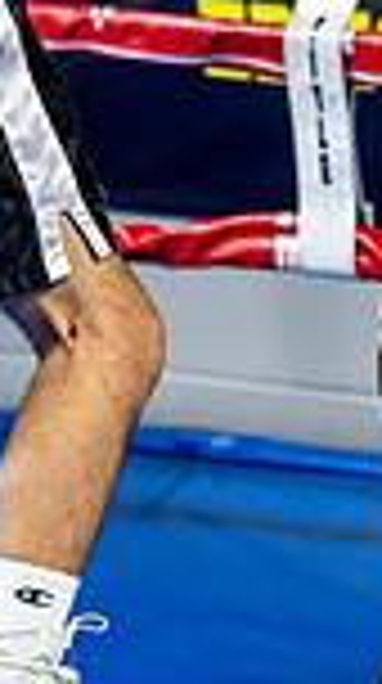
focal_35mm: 292
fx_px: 5282
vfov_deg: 7.3
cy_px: -173
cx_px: 436
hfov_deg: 4.1
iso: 4000
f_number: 2
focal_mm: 73
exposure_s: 1/800
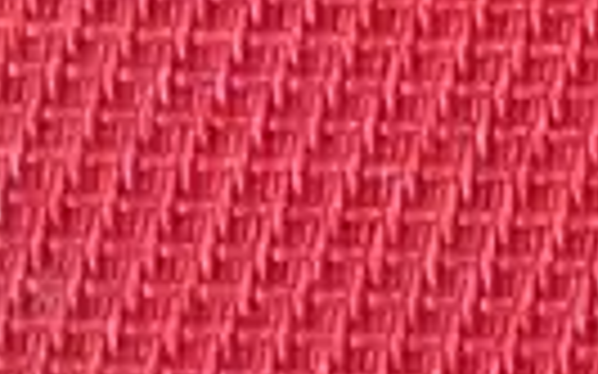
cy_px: -1122
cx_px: 2167
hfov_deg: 6.4
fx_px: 4545
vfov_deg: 4.3
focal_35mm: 279
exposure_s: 1/15
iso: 125
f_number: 2.4
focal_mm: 4.28
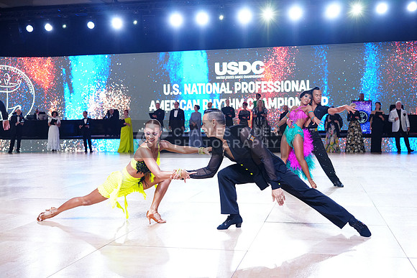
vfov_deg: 32.6
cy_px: 139
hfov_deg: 47.4
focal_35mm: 41
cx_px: 208
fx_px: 475
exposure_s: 1/500
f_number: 4.5
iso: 2000
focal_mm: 41
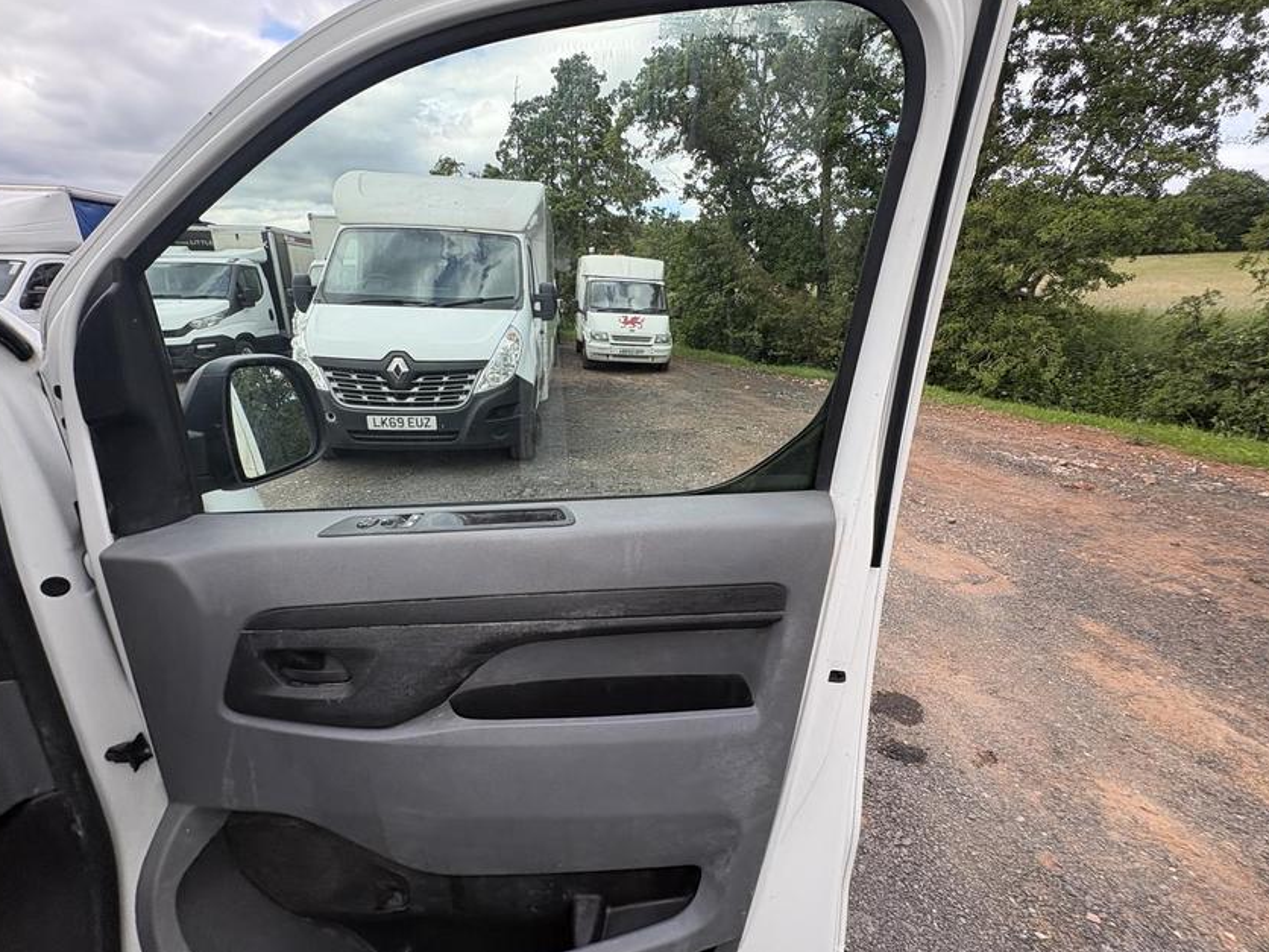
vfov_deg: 81.7
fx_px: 550
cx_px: 634
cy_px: 477
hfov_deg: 98.2
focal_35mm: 15
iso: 50
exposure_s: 1/316
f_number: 2.2
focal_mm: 2.22
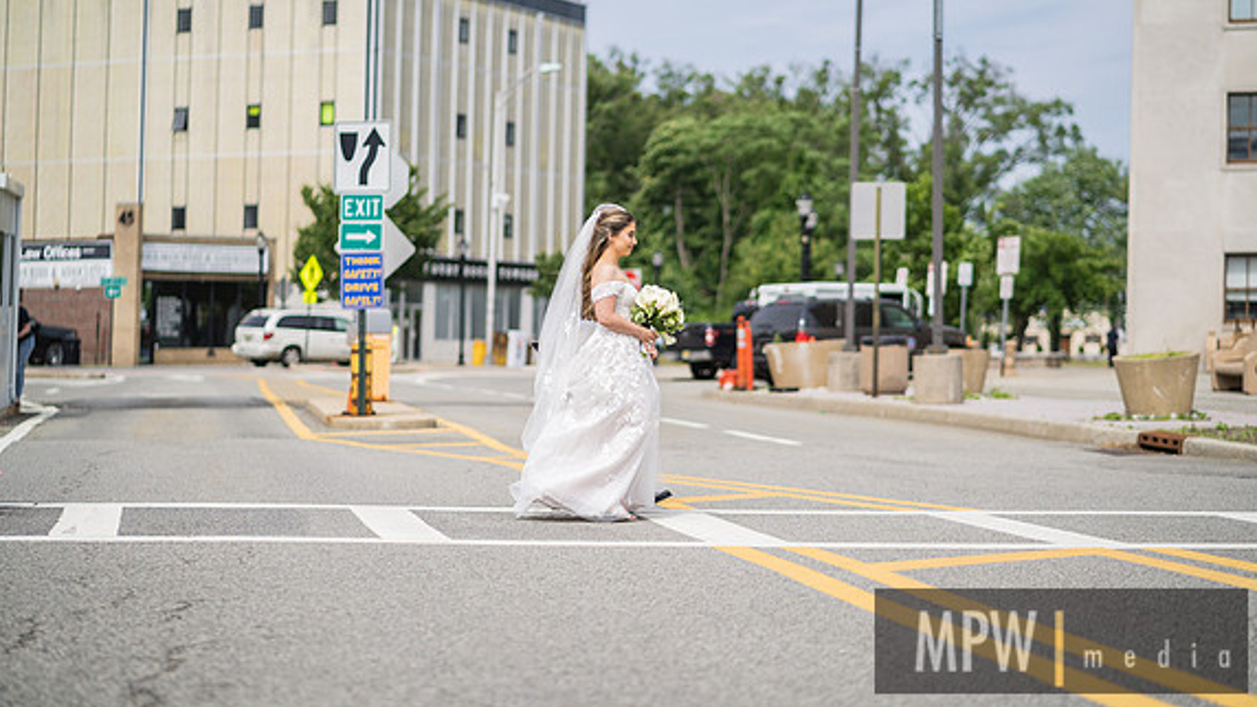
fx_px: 3067
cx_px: 631
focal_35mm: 92
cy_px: 302
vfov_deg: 13.2
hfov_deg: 23.2
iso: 100
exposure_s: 1/4000
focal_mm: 85
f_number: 2
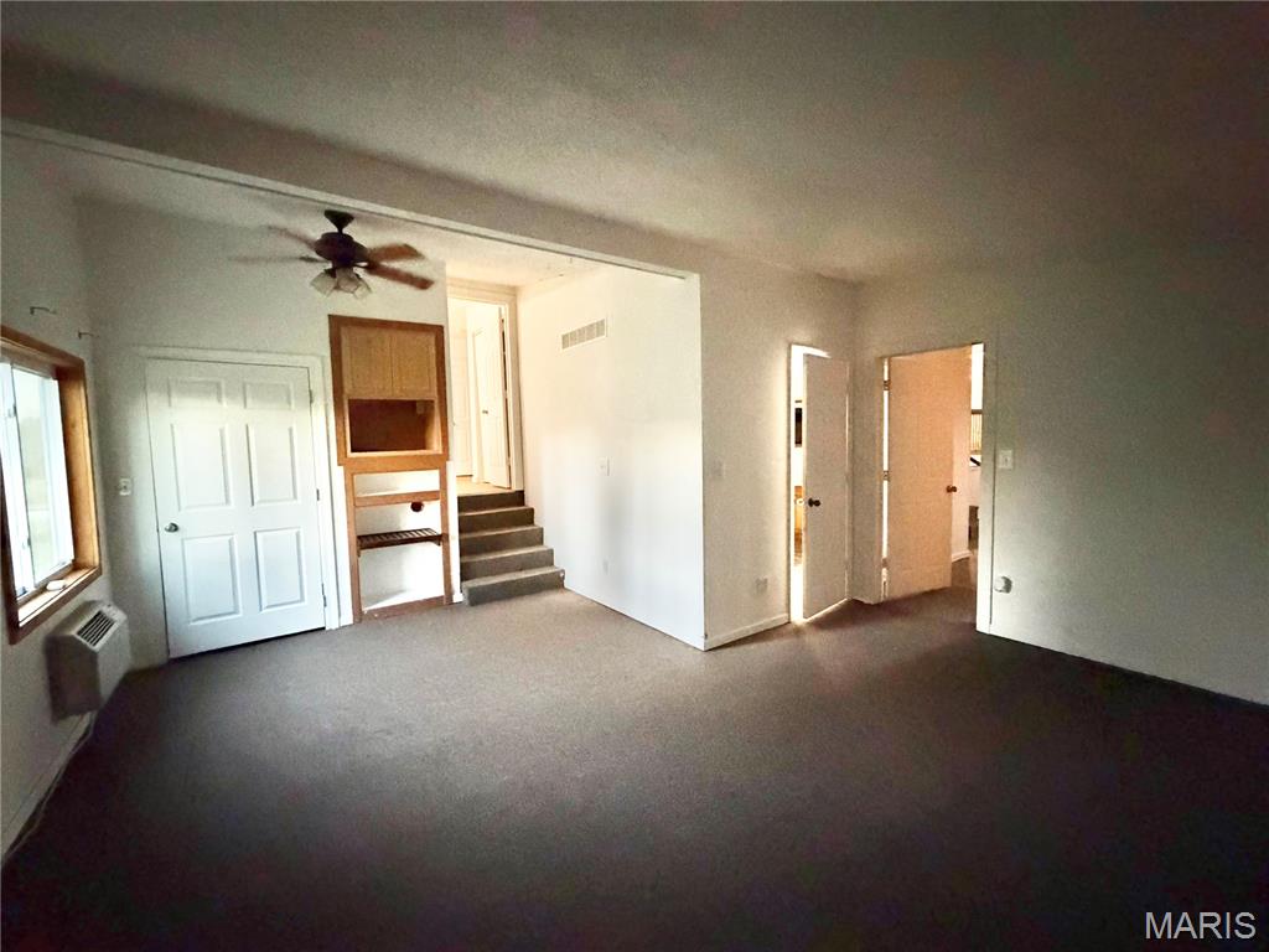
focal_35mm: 14
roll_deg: +1.9
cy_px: 476
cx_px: 634
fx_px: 513
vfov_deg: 85.7
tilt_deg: -4.4
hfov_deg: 102.1
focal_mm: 2.22
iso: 2000
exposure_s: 1/30
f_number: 2.2
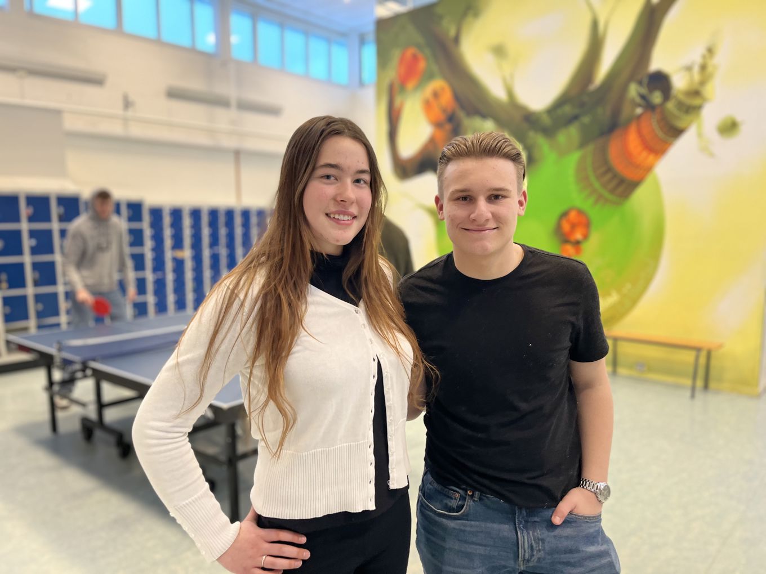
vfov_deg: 53.1
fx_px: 575
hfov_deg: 67.3
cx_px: 383
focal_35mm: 26
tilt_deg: -6.9
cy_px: 287
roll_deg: +0.6
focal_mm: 5.1
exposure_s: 1/50
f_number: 1.6
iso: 100
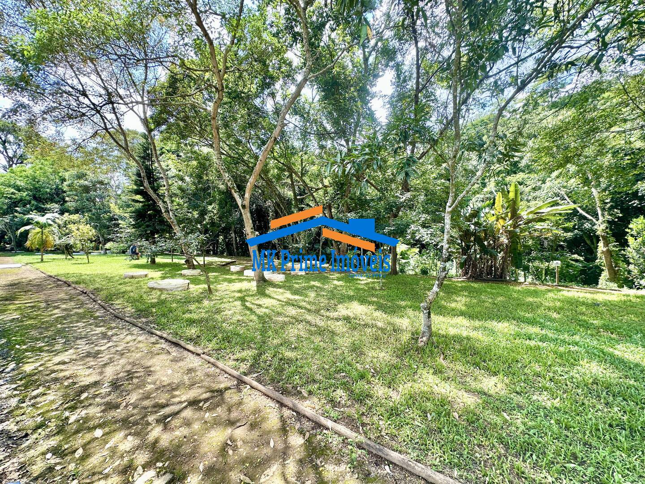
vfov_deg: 85.7
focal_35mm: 14
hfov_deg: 102.1
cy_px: 242
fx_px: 261
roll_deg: -0.9
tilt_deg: -0.7
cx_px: 322
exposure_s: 1/221
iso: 40
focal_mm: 2.22
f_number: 2.2
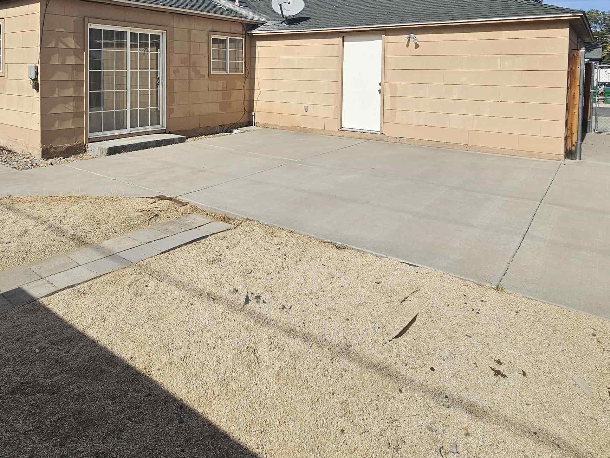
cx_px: 227
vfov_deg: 54.8
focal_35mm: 23
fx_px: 405
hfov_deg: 72.6
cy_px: 91
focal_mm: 2.2
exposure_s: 1/4566
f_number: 2.2
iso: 50
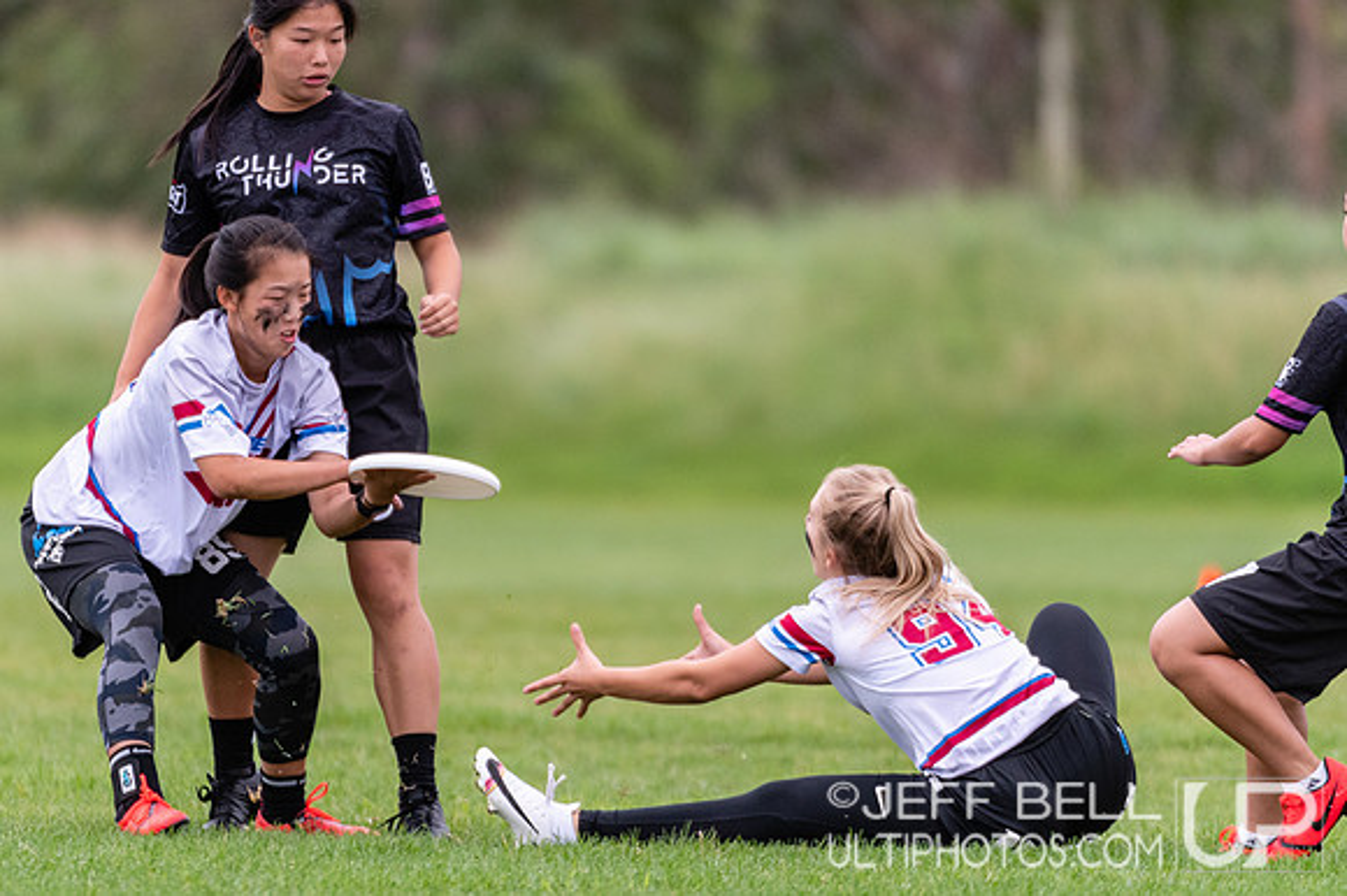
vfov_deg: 1.8
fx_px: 28153
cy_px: 344
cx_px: 566
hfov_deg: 2.7
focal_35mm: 753
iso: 640
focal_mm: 400
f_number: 4
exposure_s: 1/1000
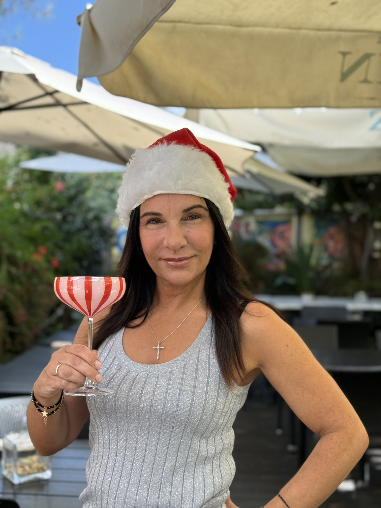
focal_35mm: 48
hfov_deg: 30.3
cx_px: 190
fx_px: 704
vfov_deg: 39.7
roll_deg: -0.2
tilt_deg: -1.6
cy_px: 254
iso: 64
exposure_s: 1/549
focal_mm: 6.76
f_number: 1.78
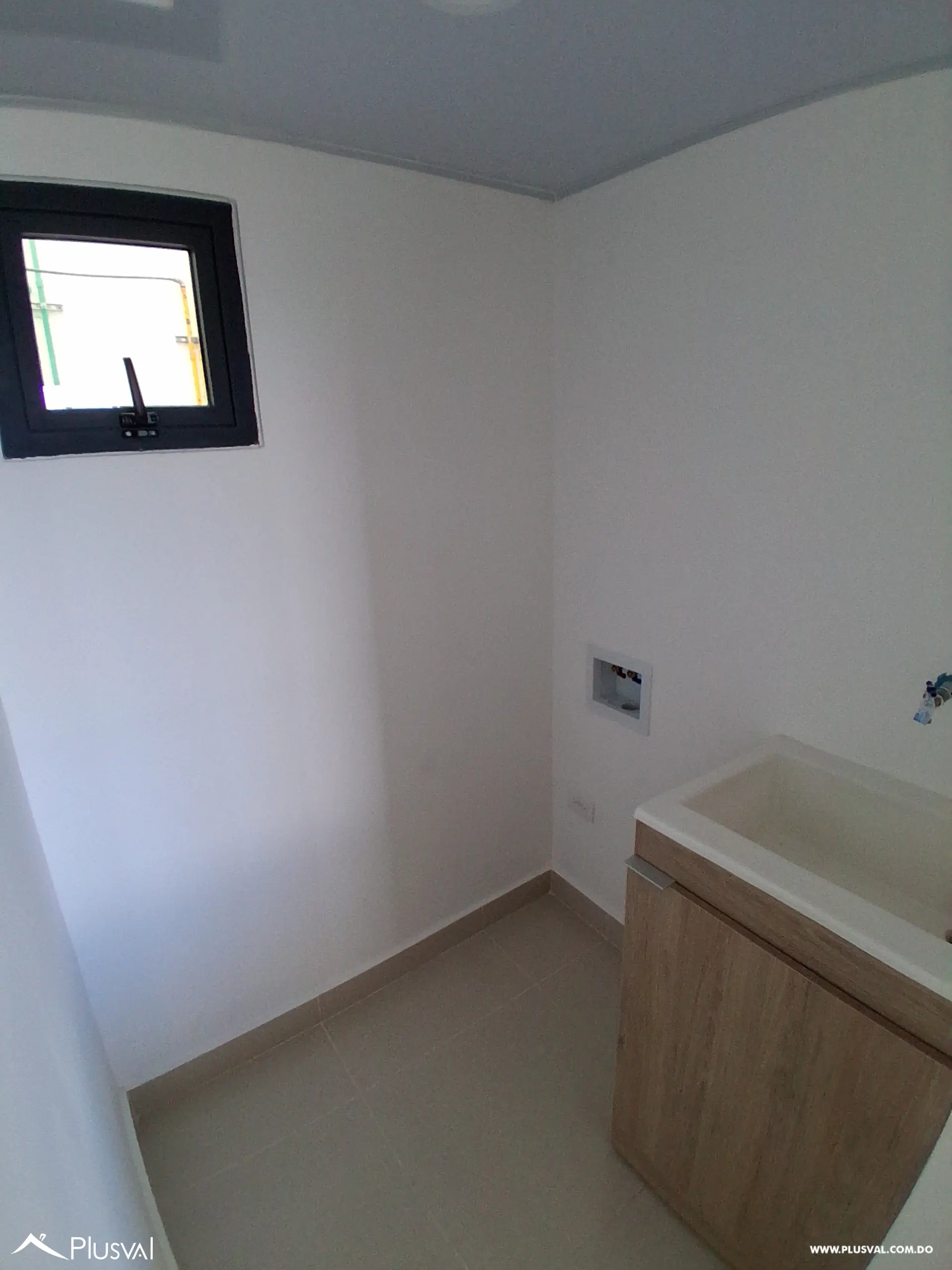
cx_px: 476
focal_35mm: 17
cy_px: 635
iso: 160
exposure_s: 1/120
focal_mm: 1.4
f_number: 2.2
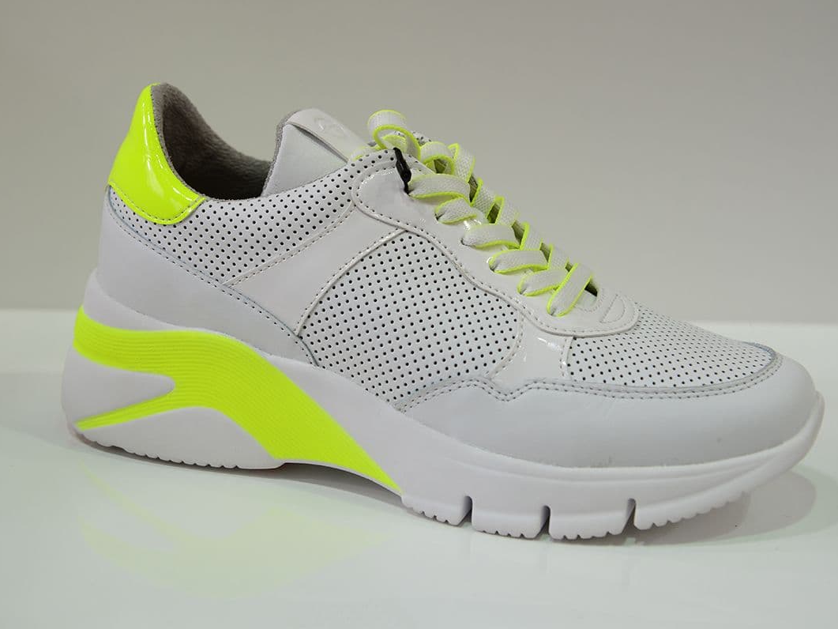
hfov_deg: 38.2
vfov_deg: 29.1
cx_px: 419
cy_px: 314
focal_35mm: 50
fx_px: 1211
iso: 200
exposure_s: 1/160
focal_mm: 46
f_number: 5.6
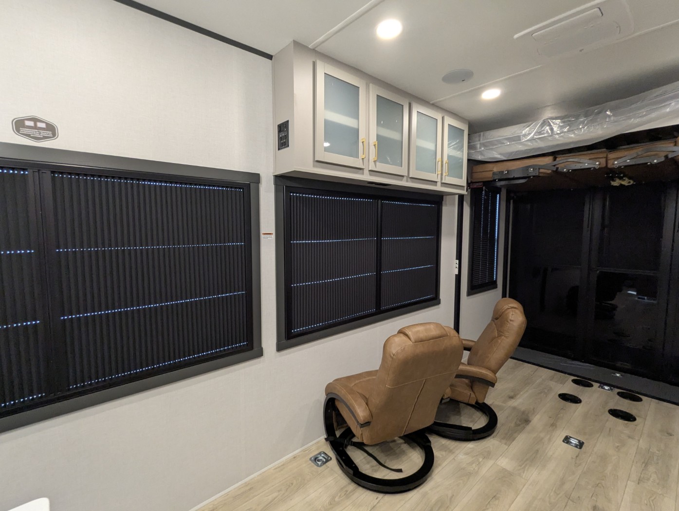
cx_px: 340
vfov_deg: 78.2
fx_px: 314
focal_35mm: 16
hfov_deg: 94.4
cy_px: 256
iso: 296
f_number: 2.2
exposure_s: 1/32.8
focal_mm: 2.35
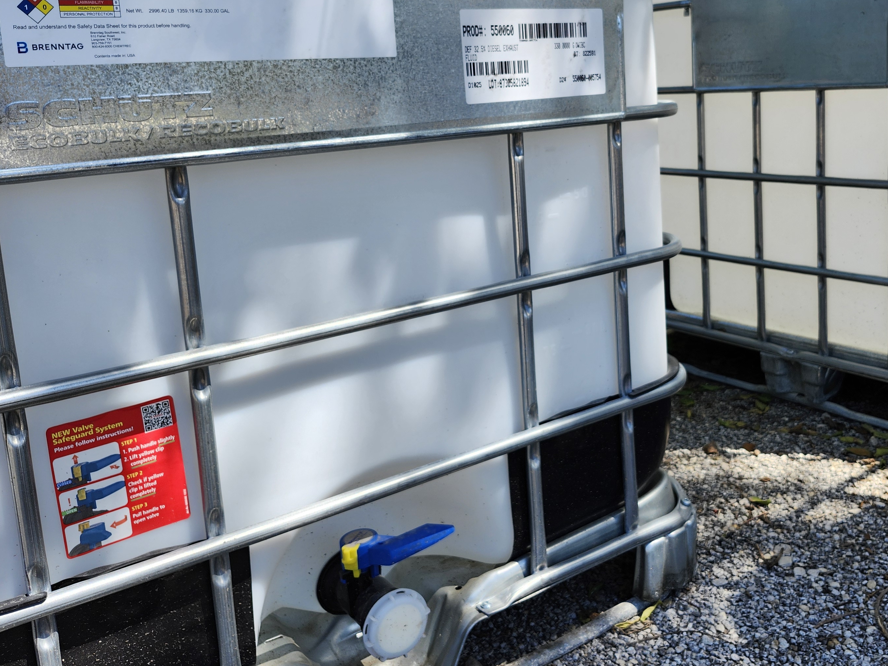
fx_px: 872
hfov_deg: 53.4
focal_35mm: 34
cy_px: 221
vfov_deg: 41.2
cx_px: 553
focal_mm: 5.54
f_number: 1.8
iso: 25
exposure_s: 1/614
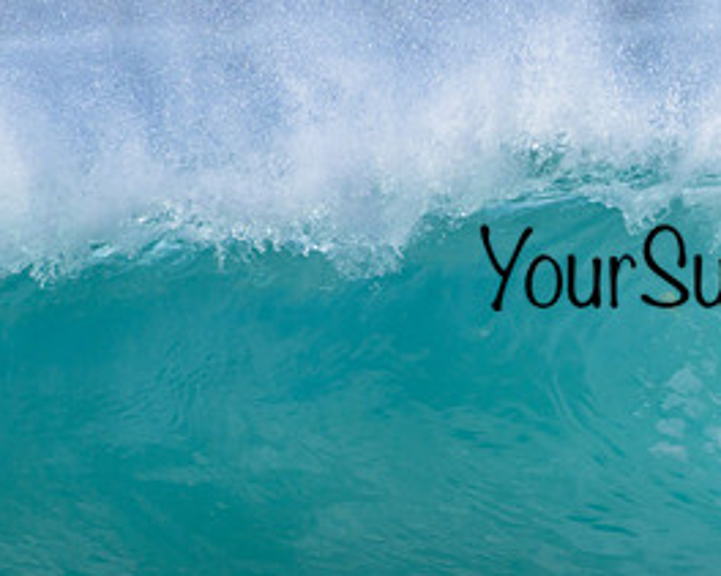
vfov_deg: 0.7
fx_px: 44070
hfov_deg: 0.9
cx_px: 762
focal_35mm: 2066
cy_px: 244
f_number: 11
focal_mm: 1000
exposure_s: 1/2000
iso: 1400
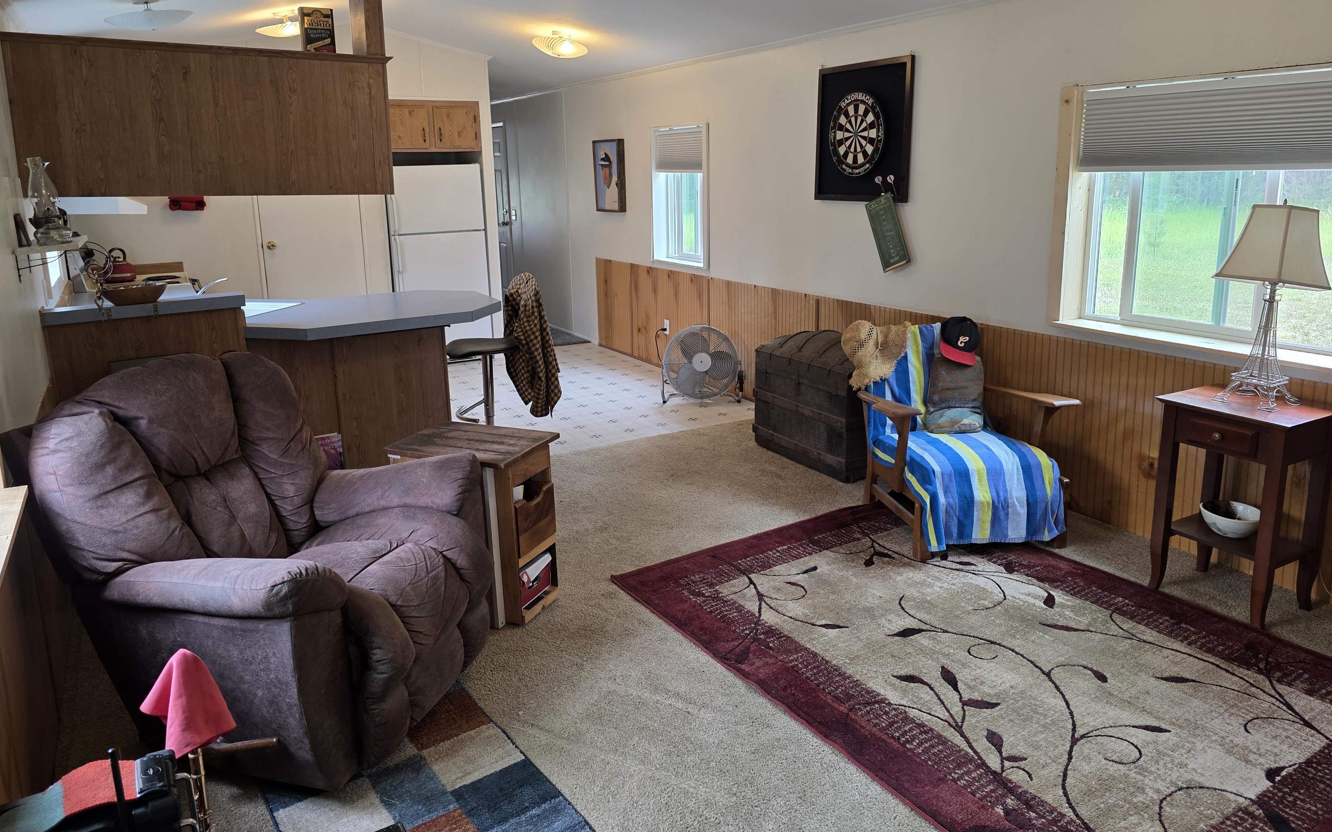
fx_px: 907
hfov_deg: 72.6
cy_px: 343
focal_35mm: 25
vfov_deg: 49.0
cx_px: 663
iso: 100
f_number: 1.7
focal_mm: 6.3
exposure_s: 1/120
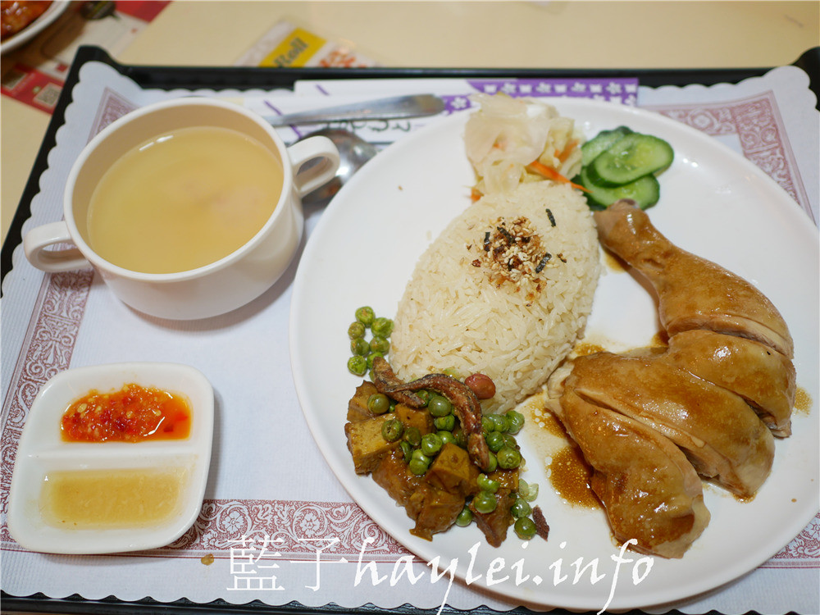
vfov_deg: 46.8
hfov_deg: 60.0
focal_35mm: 30
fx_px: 711
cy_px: 308
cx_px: 410
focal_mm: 15
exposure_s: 1/125
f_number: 1.7
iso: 200
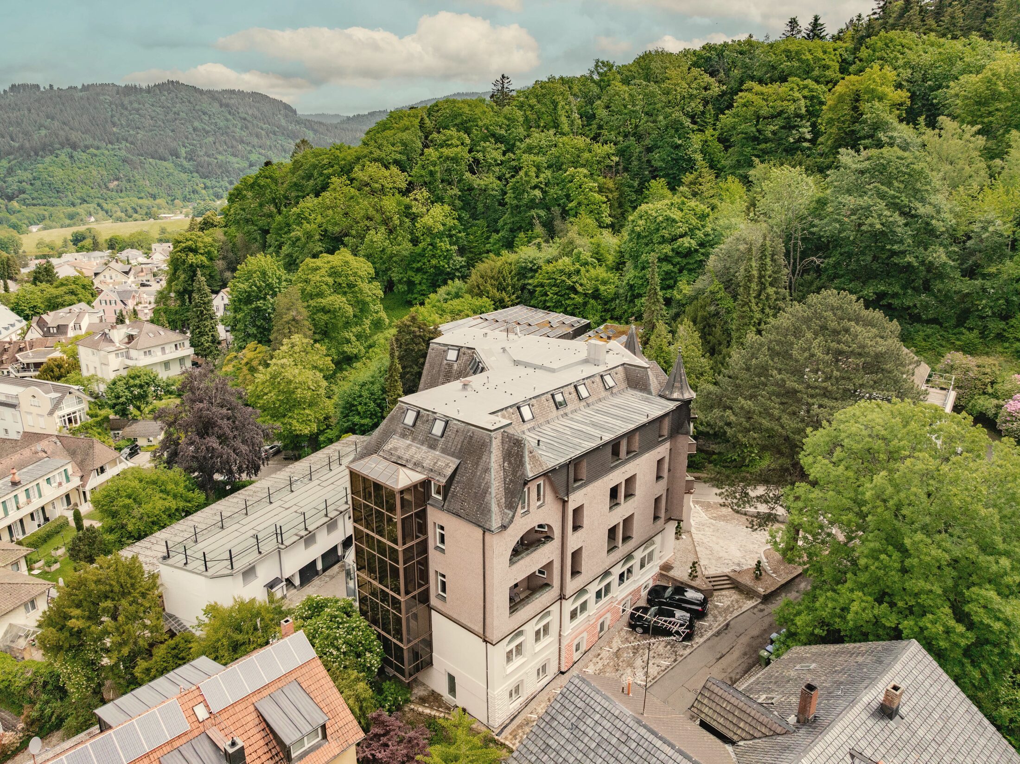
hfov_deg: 71.6
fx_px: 707
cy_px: 382
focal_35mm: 24
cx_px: 510
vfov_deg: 56.8
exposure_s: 1/2500
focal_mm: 12.29
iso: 250
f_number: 2.8
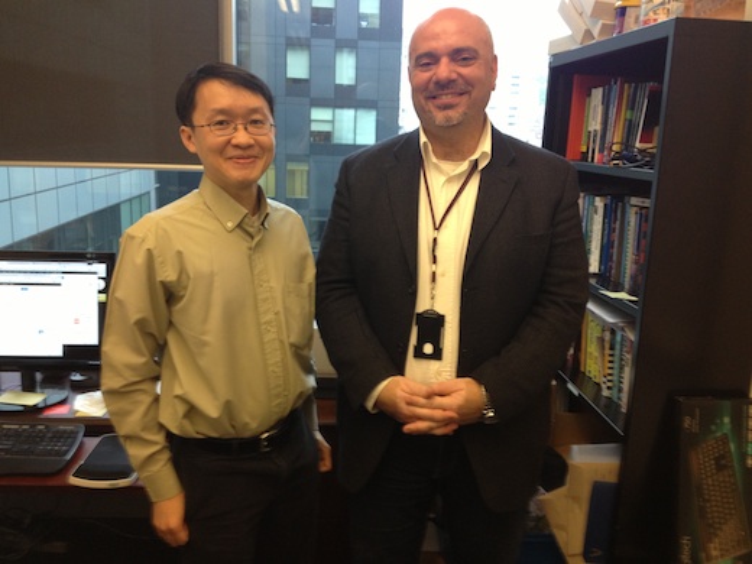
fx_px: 760
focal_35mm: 35
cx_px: 376
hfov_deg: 52.6
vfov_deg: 40.7
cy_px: 282
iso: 100
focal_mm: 4.28
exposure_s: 1/20
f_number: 2.4
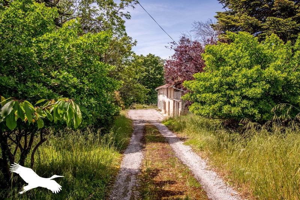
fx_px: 250
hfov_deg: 61.9
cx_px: 150
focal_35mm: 30
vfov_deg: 43.6
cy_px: 100
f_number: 5.6
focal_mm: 20
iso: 160
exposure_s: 1/400
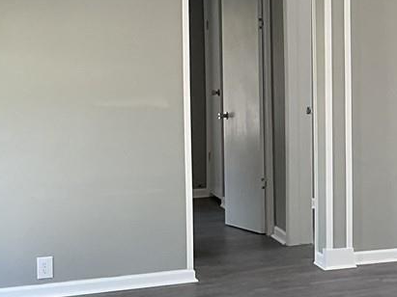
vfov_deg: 13.0
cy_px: 58
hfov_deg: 16.2
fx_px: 1296
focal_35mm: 113
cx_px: 564
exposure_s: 1/120
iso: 40
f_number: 1.8
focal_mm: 3
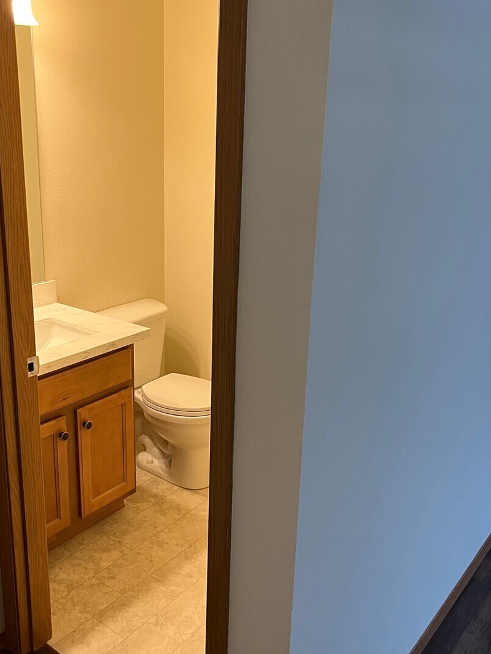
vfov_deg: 52.6
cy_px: 323
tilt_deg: -17.0
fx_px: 662
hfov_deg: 40.4
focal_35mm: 35
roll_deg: -0.6
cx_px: 188
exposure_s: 1/60
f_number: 1.6
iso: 125
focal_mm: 5.1
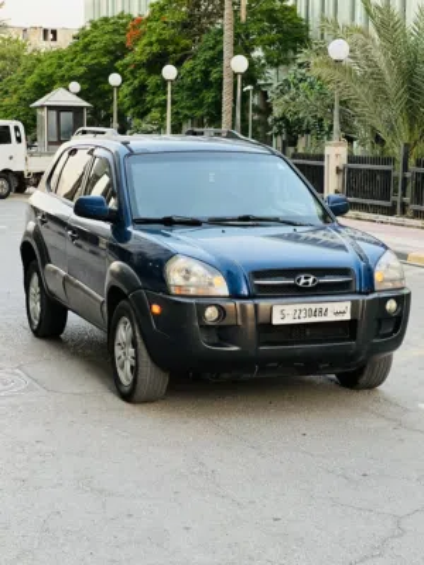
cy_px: 282
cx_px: 212
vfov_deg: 25.3
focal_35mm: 77
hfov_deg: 19.1
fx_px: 1258
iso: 320
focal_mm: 9
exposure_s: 1/40
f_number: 2.8
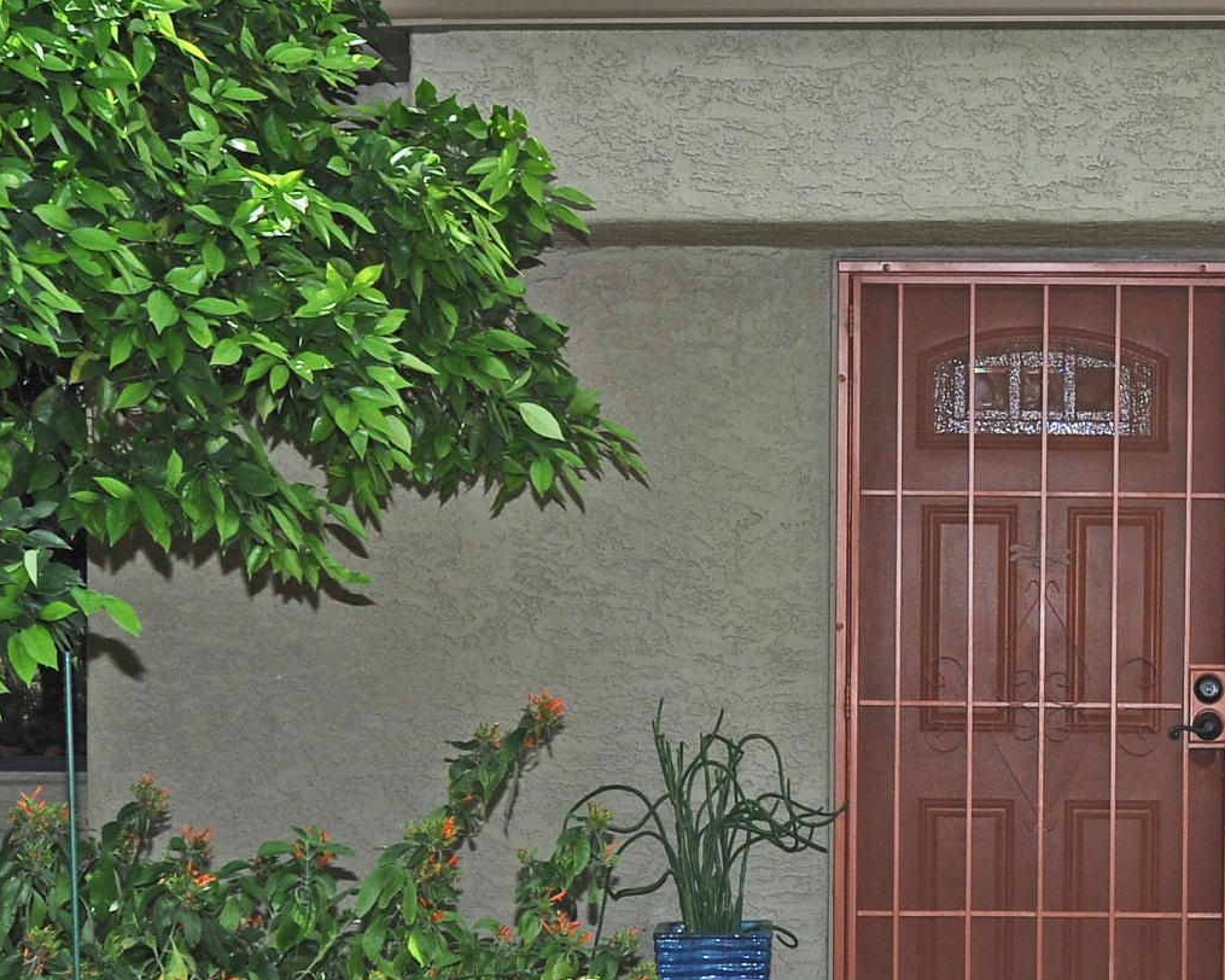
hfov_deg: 19.5
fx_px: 3517
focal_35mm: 97
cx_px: 997
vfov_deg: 15.8
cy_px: 711
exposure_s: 1/320
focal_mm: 35
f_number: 8
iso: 320
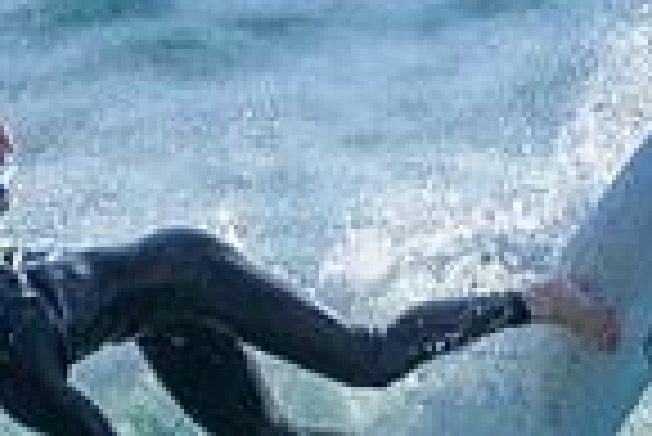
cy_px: 663
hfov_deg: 0.6
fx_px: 57958
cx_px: 180
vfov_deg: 0.4
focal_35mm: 3197
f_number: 6.3
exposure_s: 1/2000
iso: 250
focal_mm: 800
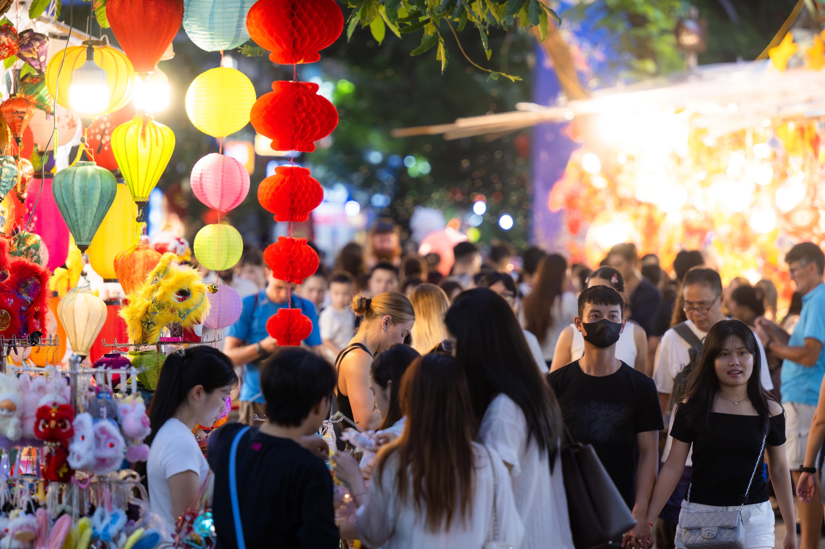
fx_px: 4971
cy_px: 274
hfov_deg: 9.5
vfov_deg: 6.3
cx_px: 412
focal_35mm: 217
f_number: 2.8
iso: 1600
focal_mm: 145
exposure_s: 1/200
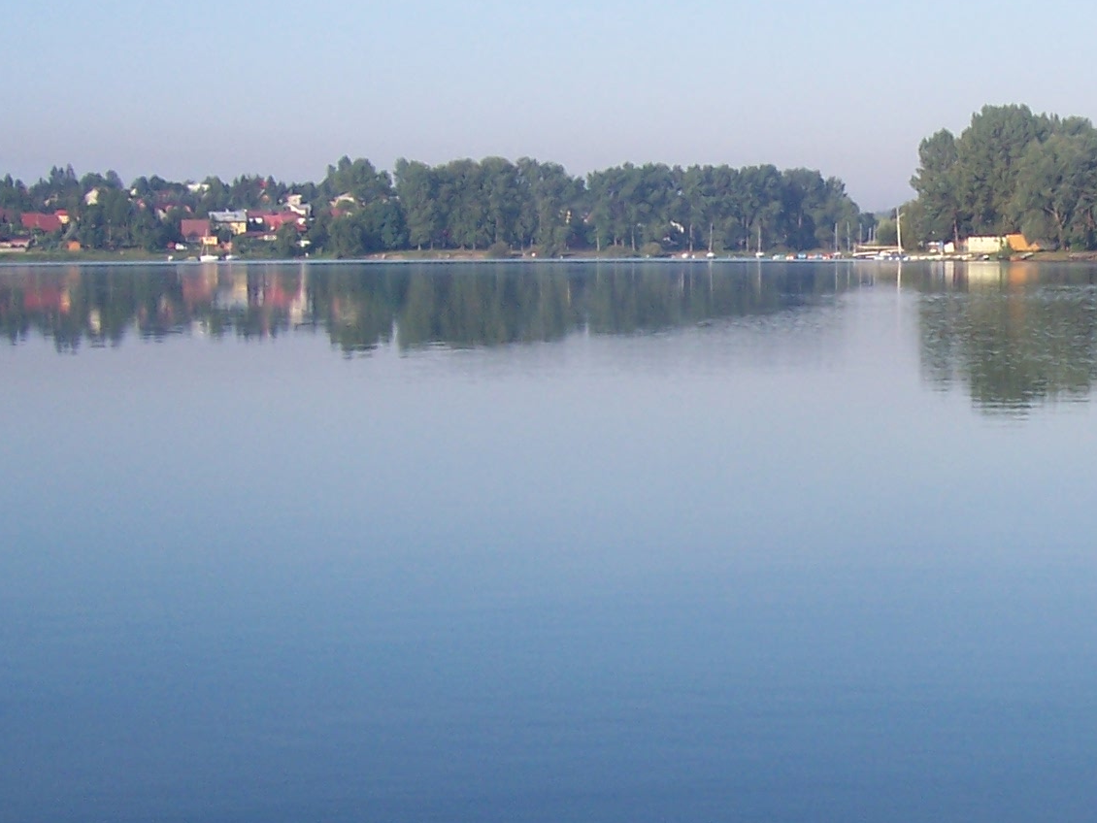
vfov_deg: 19.1
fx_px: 2441
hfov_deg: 24.6
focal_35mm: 77
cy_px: 501
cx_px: 990
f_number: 5.6
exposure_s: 1/250
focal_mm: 5.6
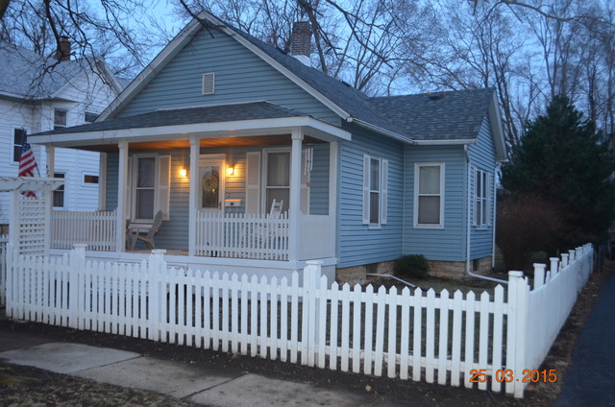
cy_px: 204
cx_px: 308
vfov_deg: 36.7
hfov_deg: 53.2
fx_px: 614
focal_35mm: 36
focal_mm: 24
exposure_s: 1/60
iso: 900
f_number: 4
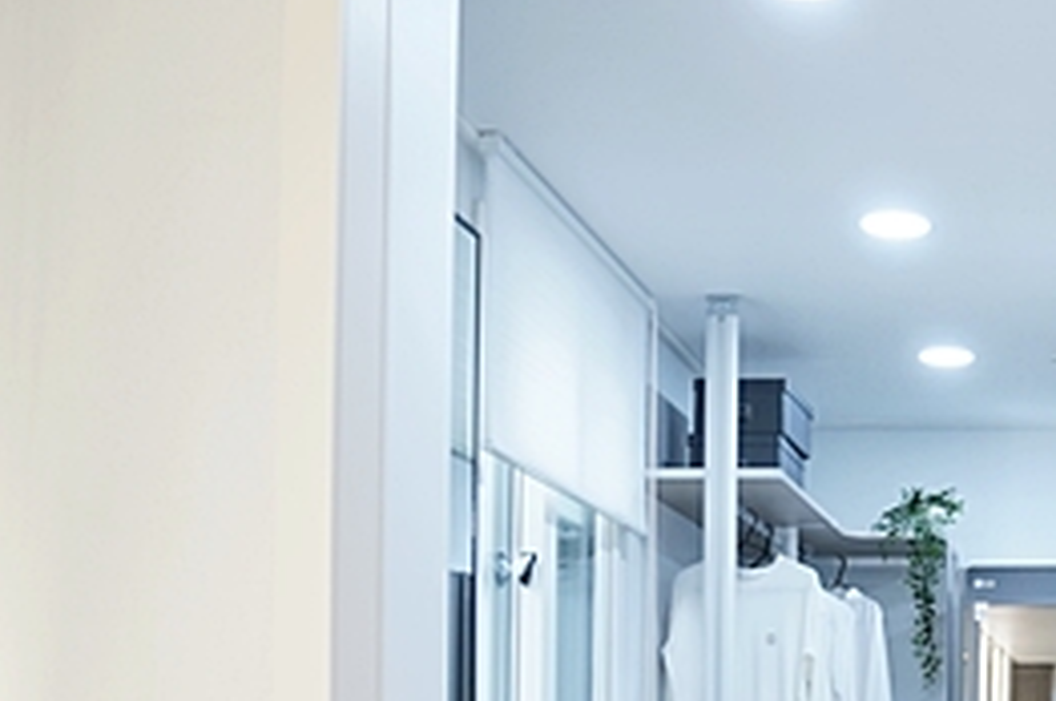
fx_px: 1523
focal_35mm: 52
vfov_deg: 23.9
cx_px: 1116
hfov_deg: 34.0
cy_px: 808
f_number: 3.2
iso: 250
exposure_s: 1/40
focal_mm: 17
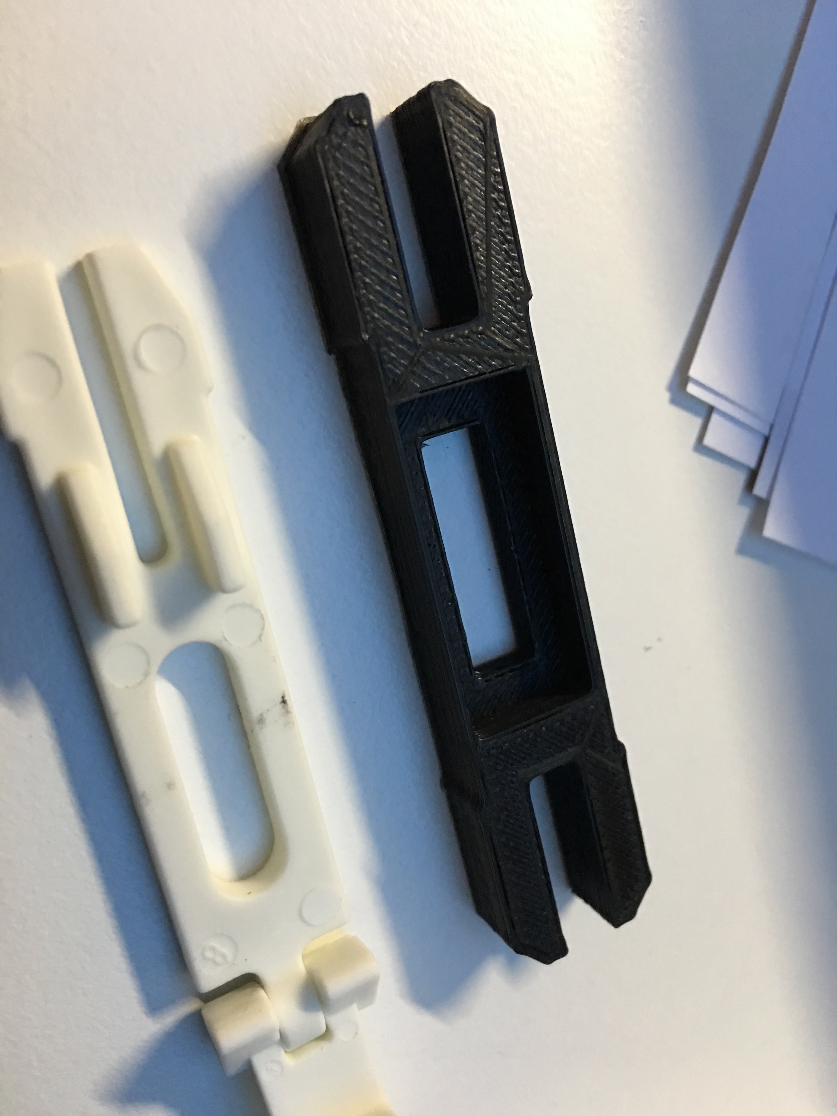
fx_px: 935
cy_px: 558
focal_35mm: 29
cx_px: 418
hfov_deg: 48.2
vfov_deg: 61.7
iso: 125
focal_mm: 4.15
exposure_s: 1/15
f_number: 2.2
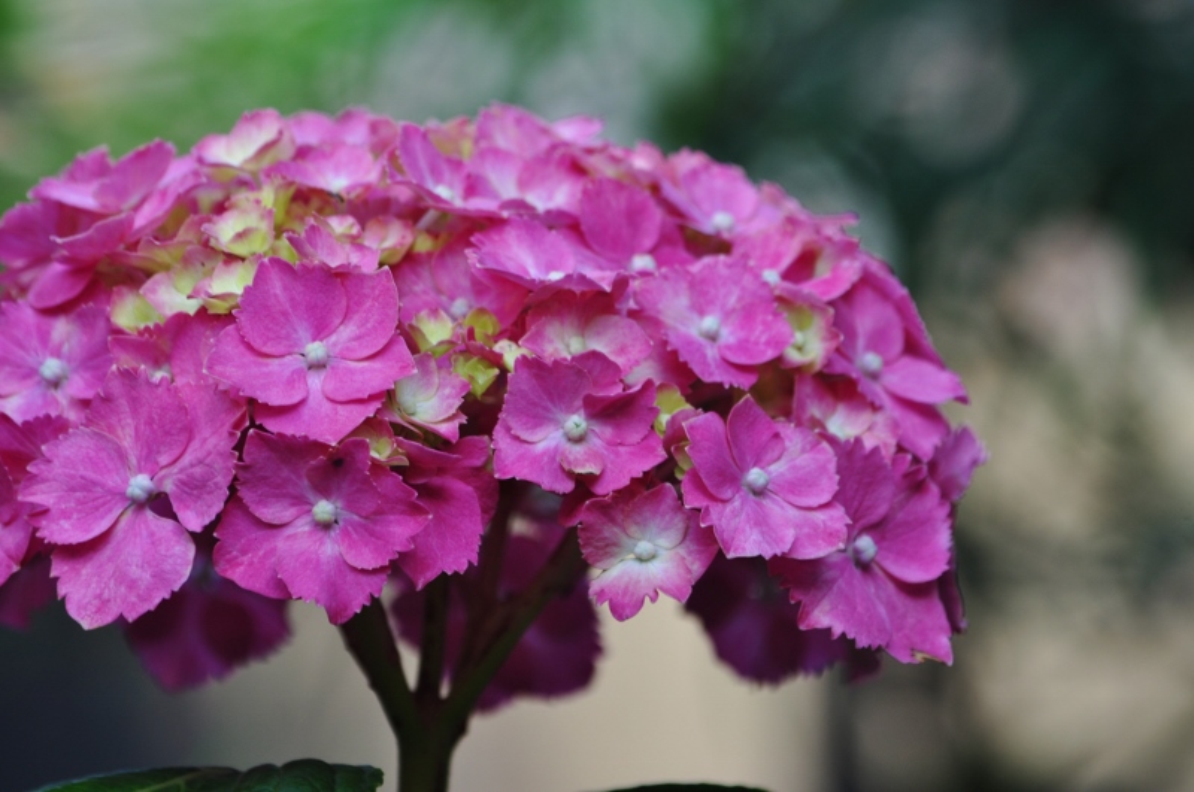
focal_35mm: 360
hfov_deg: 5.7
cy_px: 396
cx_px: 597
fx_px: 11923
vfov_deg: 3.8
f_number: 9
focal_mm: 240
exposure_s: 1/100
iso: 200
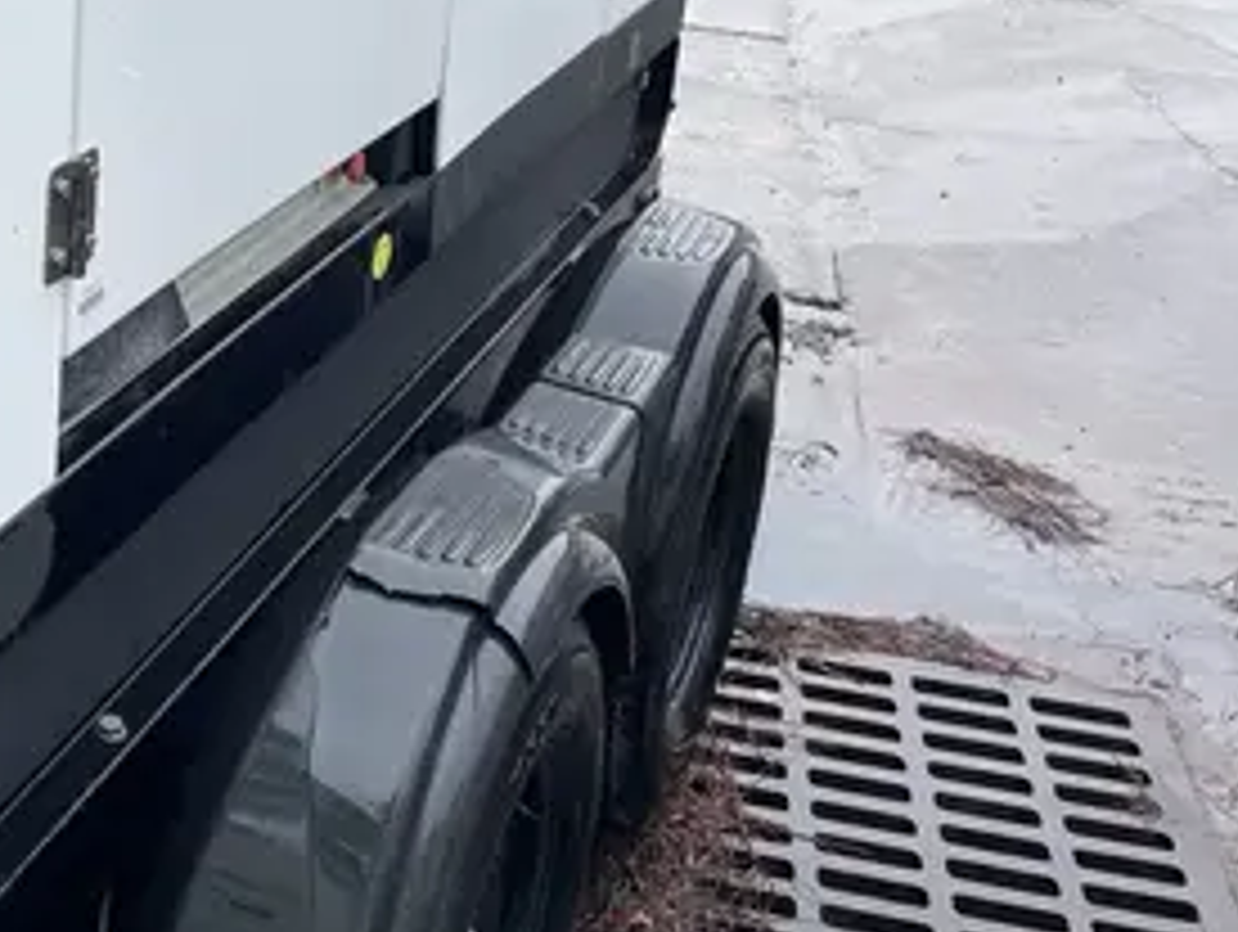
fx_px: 1862
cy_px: 38
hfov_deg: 34.6
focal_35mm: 52
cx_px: 117
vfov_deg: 26.8
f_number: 1.6
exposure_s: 1/590
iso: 32
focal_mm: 4.2
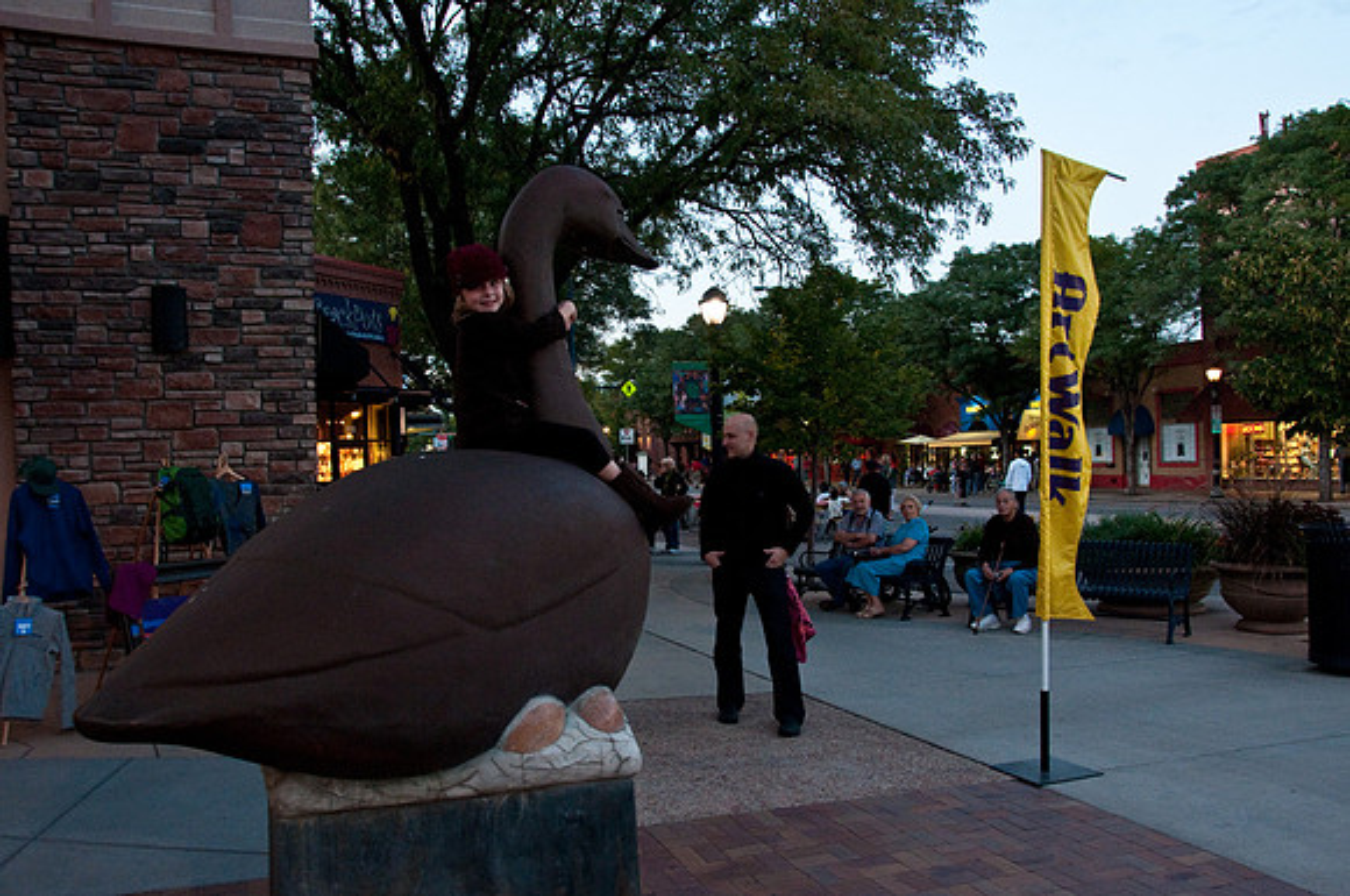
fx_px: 1123
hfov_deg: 62.0
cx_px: 675
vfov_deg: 43.5
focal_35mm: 30
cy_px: 448
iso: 1250
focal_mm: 20
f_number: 6.3
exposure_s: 1/20
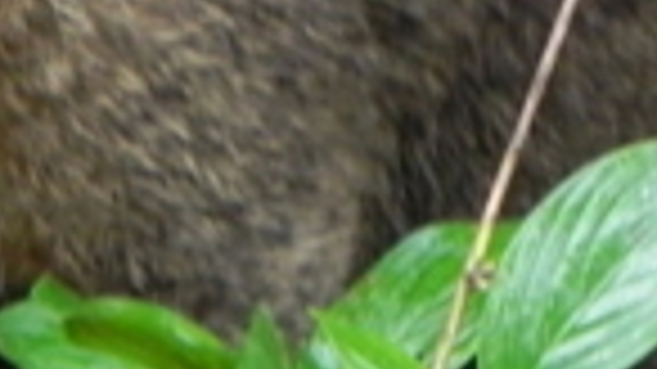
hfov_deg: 0.9
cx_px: 531
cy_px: -117
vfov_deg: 0.5
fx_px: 40054
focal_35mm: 2300
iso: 400
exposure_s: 1/18.3
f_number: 5
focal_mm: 85.6
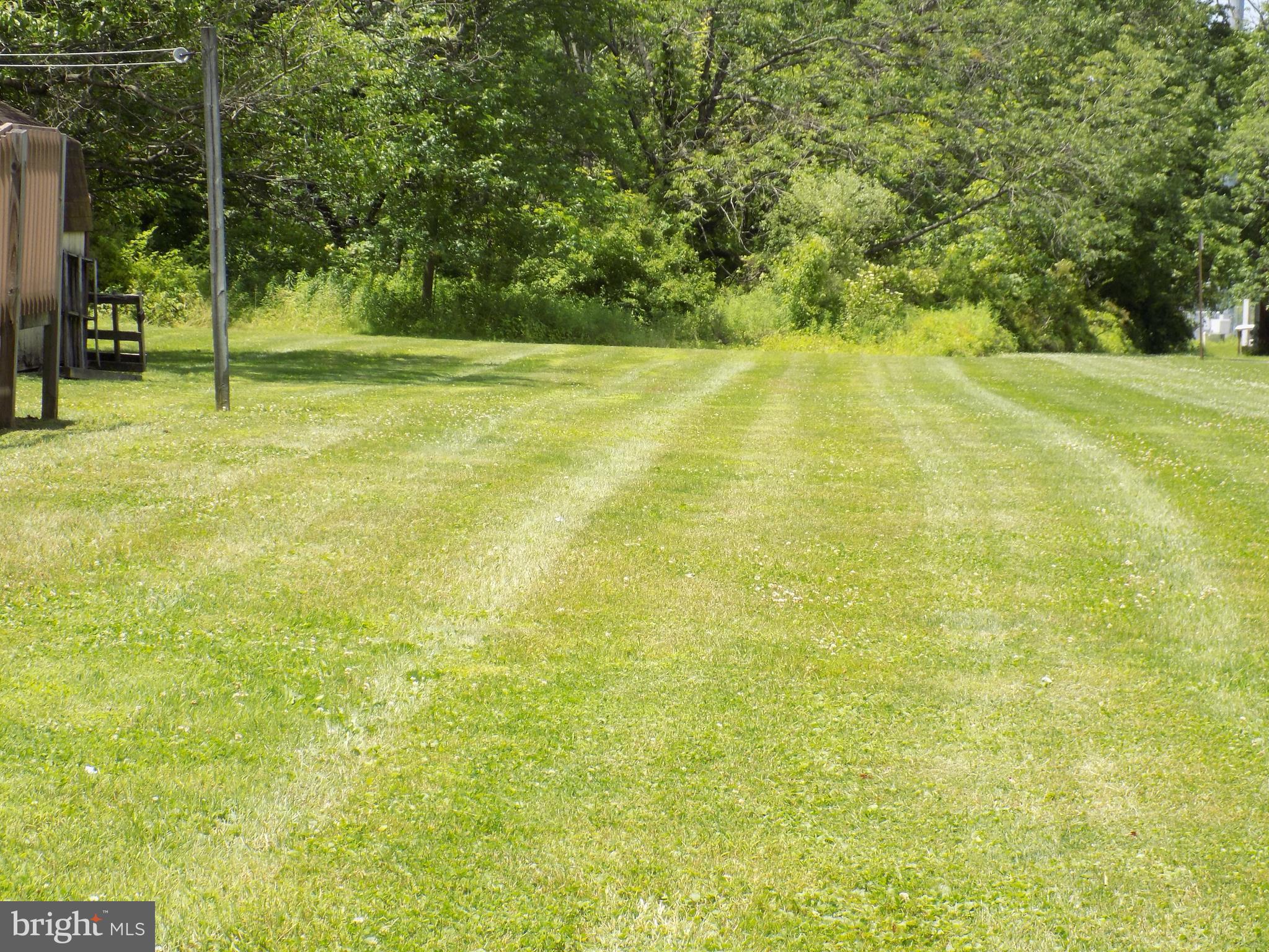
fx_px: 3153
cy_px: 476
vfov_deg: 17.2
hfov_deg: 22.8
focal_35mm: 86
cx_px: 634
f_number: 4.4
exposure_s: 1/250
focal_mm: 15.3
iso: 80
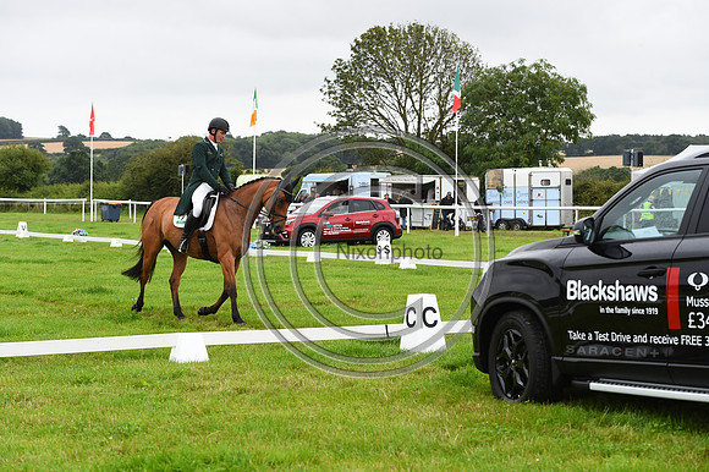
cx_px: 354
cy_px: 236
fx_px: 1693
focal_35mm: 86
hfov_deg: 23.7
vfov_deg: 15.9
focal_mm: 86
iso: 640
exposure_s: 1/1250
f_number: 5.6
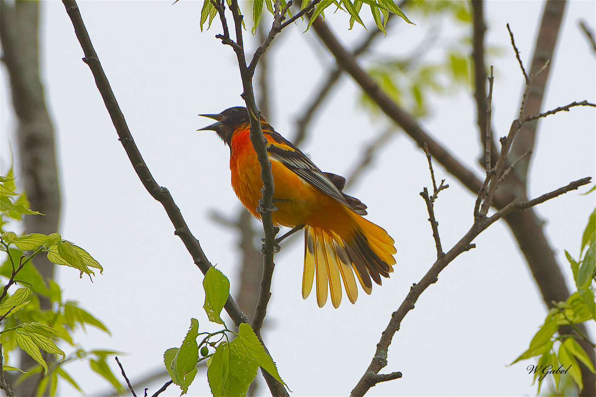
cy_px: 198
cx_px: 298
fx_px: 12410
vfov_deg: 1.8
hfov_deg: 2.8
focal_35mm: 750
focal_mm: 500
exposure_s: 1/1600
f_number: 7.1
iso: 200
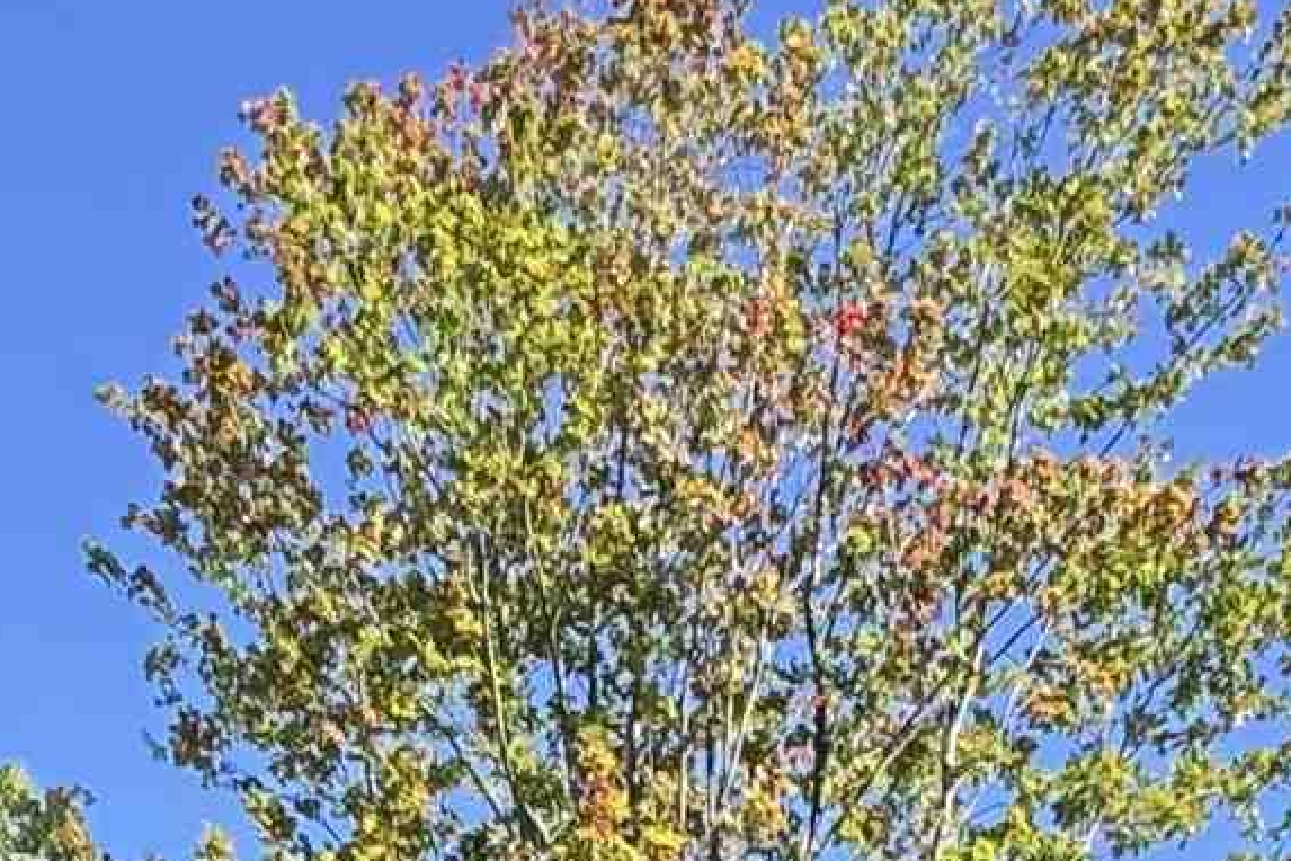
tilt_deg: -1.1
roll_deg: -0.7
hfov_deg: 25.9
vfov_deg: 12.6
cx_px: 777
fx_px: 2797
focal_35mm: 78
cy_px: 2211
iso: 40
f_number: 2.2
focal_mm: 2.22
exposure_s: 1/322
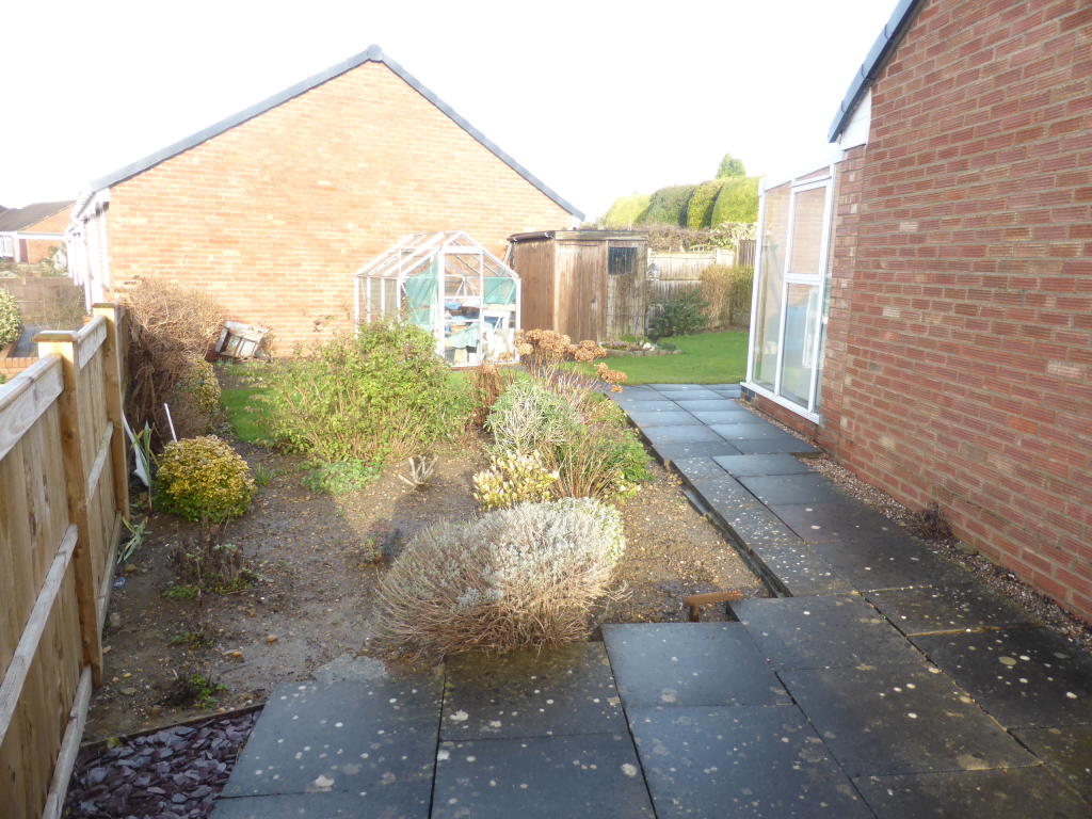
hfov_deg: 71.6
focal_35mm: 24
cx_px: 546
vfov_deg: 56.8
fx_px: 757
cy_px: 410
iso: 100
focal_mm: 4.3
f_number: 3.3
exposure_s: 1/100
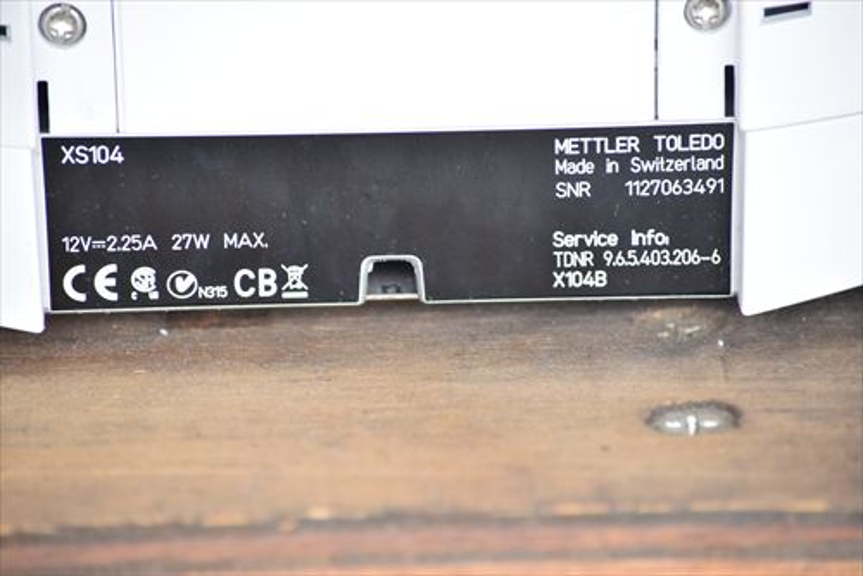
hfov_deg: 7.4
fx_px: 6656
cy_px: 288
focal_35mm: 278
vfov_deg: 5.0
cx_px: 432
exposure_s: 1/100
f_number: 6.3
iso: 1250
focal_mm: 185
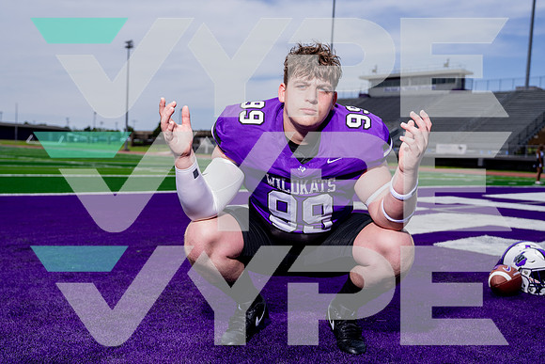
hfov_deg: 49.9
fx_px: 586
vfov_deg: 34.5
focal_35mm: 39
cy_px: 182
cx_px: 272
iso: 100
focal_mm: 36
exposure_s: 1/1250
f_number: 4
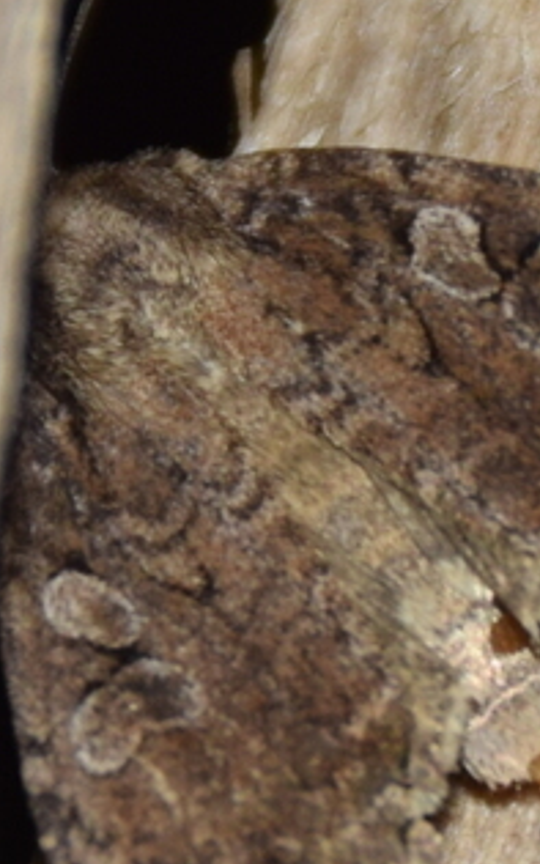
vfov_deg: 4.0
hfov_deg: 2.5
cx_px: 473
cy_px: 510
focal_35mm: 523
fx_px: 12309
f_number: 7.1
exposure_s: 1/60
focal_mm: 112
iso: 320
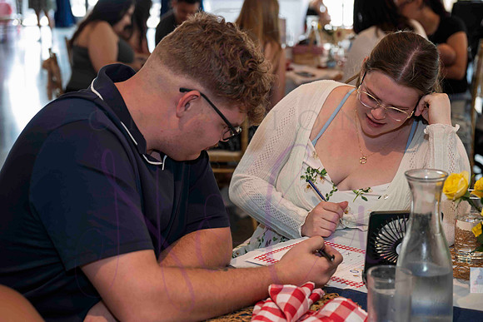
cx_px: 242
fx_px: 872
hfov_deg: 31.0
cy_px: 161
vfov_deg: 20.9
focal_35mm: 65
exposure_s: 1/200
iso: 1600
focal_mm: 65
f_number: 4
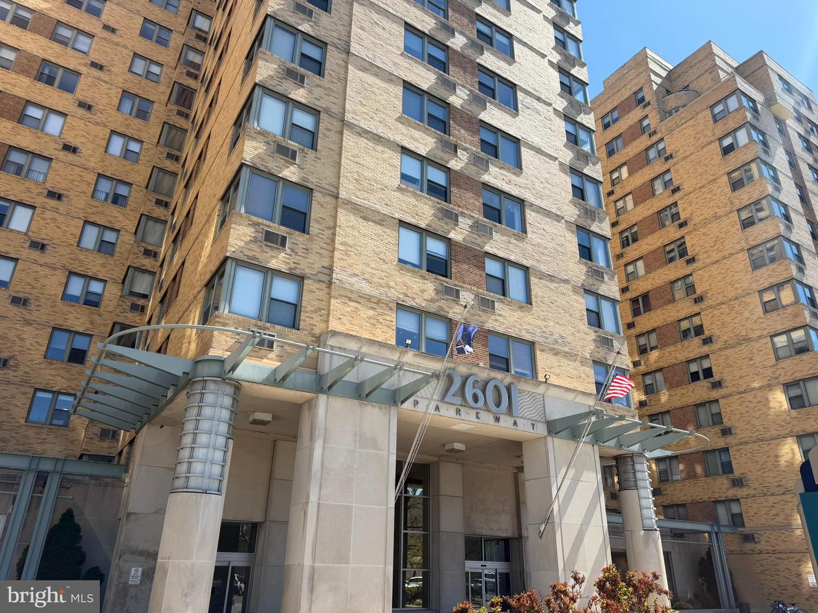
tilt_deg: +24.8
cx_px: 409
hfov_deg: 71.6
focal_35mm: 24
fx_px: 567
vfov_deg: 56.8
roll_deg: -0.6
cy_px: 306
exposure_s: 1/2907
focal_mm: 6.76
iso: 80
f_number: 1.78
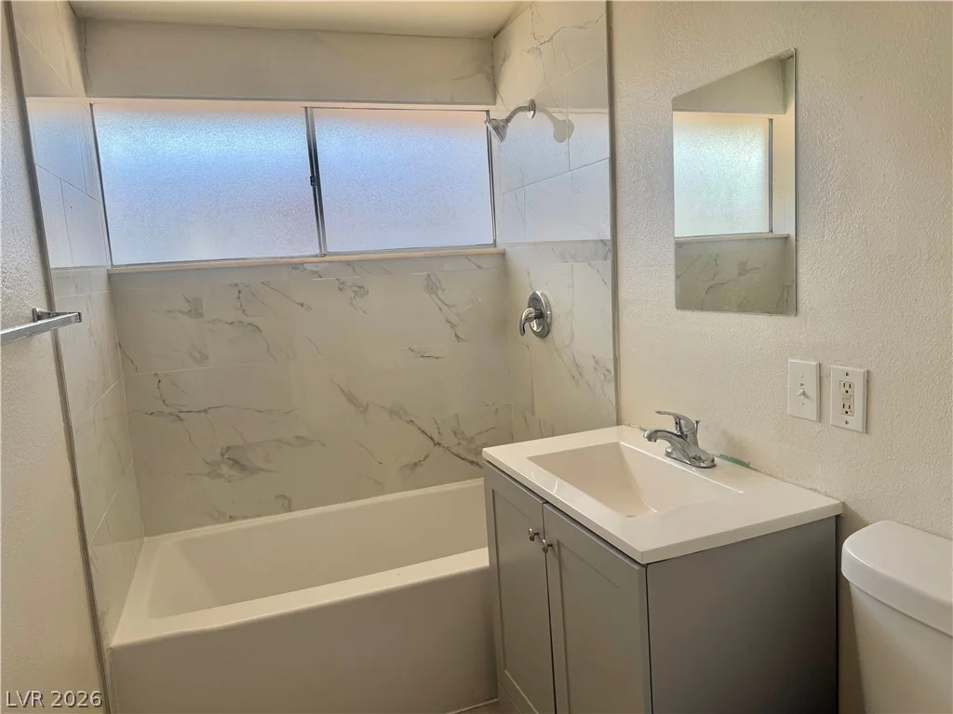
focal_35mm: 24
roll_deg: +4.3
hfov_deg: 71.6
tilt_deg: -7.7
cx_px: 476
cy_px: 357
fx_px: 661
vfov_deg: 56.8
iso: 80
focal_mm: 6.76
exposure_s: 1/235
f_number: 1.78
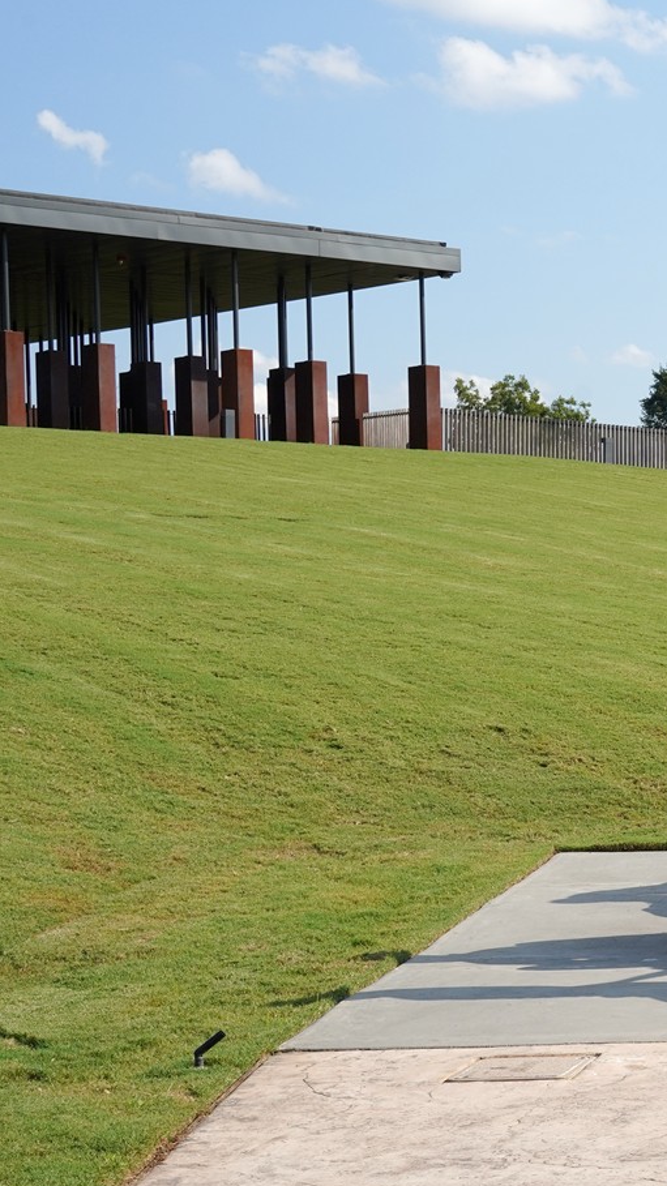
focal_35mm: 83
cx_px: 1253
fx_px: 2611
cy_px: 714
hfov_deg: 13.0
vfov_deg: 25.6
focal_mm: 36
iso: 400
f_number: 13
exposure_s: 1/100
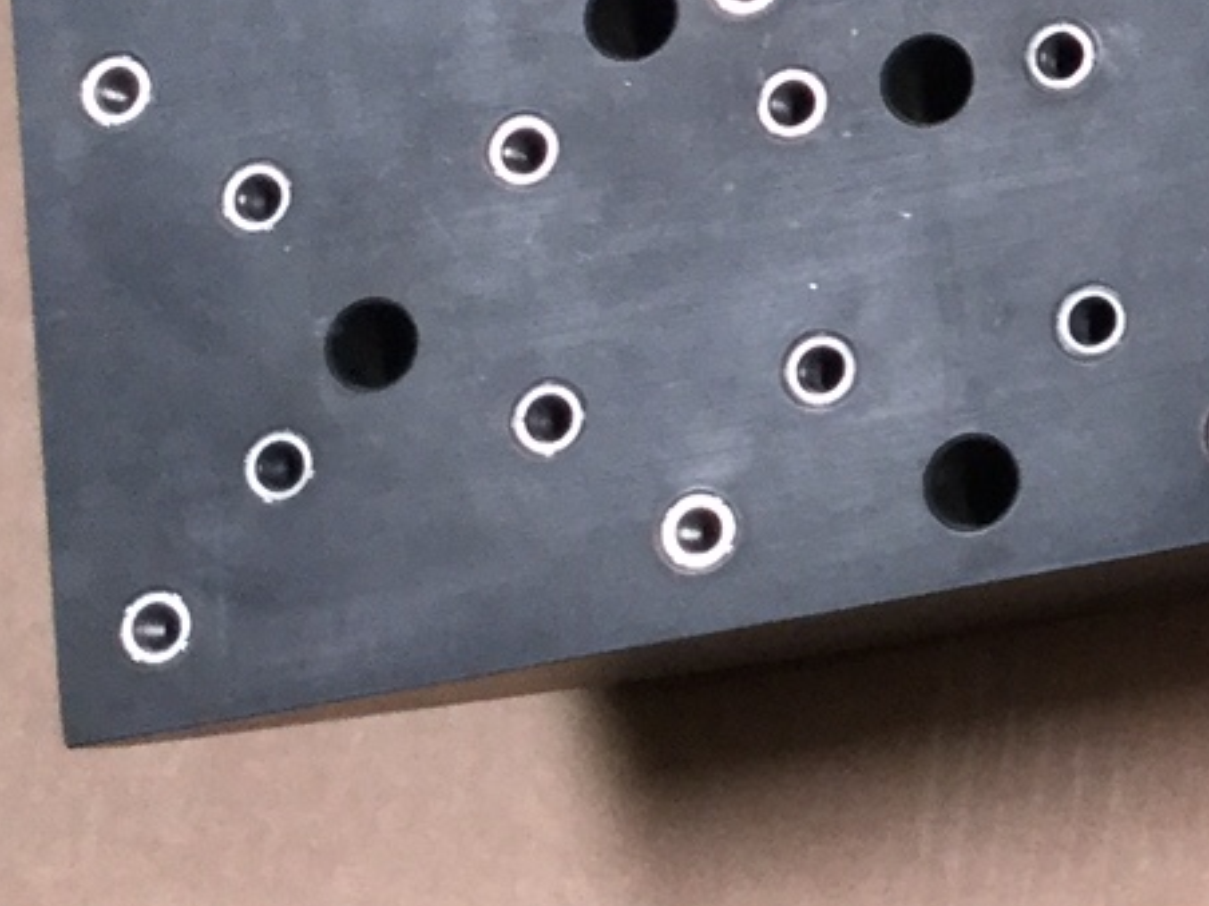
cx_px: 1955
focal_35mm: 112
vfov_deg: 13.0
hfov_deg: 15.8
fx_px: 3912
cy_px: -112
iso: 80
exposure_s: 1/30
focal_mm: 3.3
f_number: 2.4
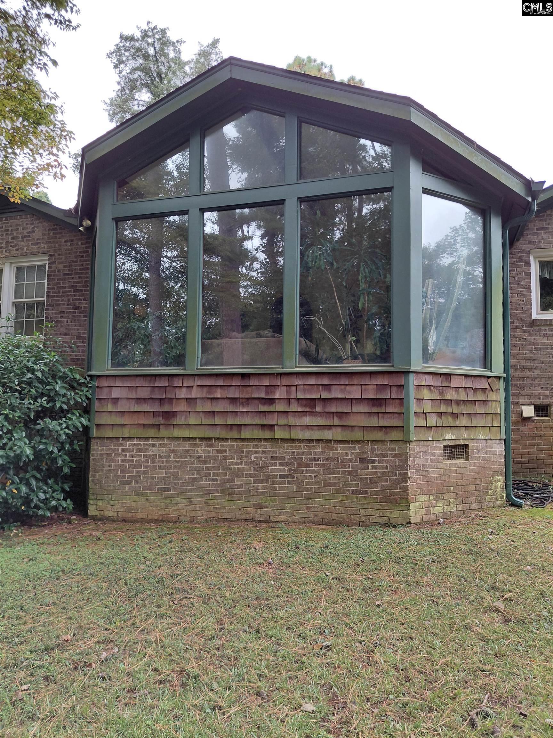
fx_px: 533
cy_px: 369
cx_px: 276
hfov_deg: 54.9
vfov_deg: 69.4
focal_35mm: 25
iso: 80
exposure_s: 1/100
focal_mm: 4.69
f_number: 1.8
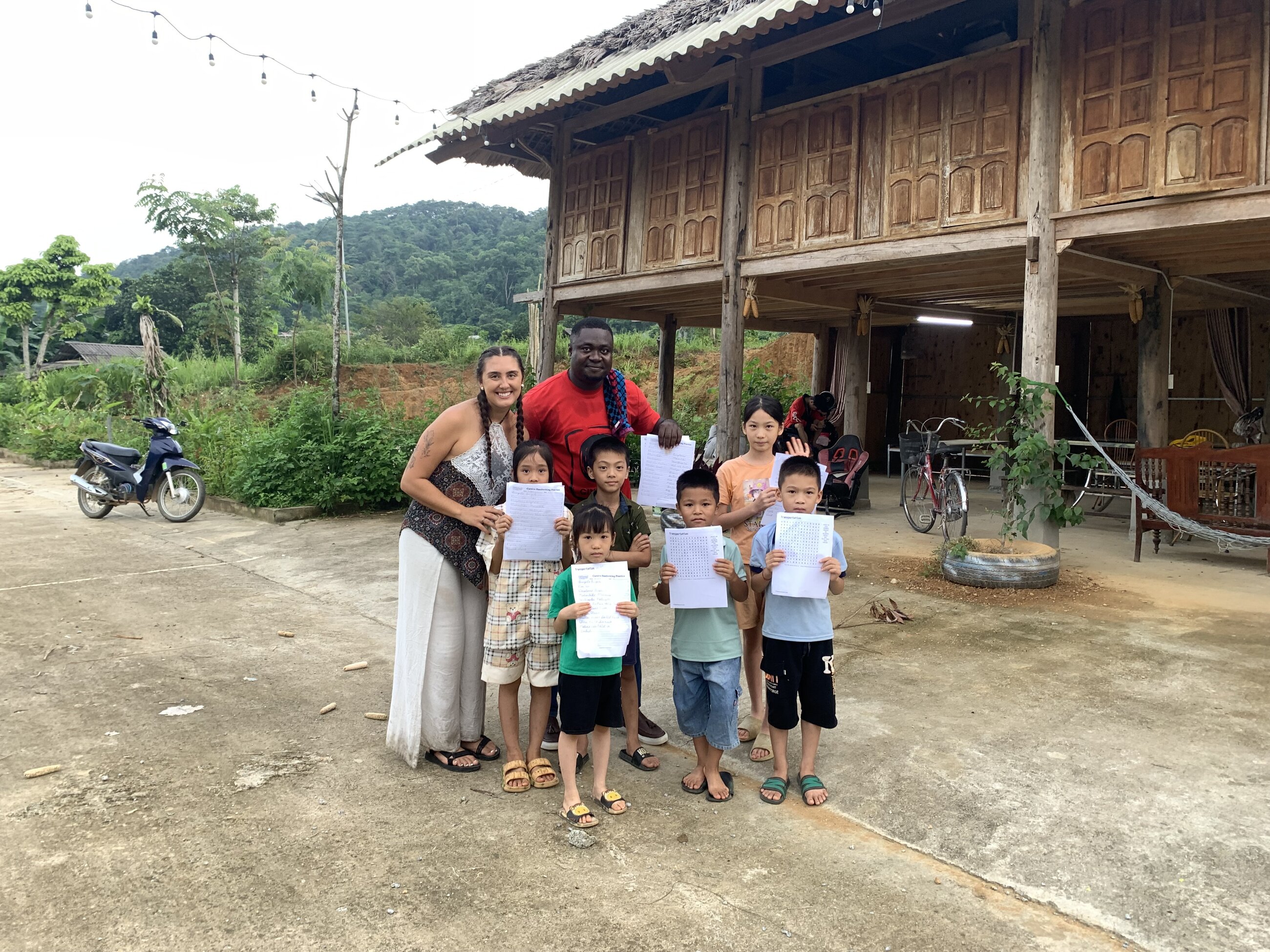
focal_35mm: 26
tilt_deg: -1.8
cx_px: 635
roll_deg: +0.4
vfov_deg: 53.1
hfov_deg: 67.3
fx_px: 954
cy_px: 476
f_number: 1.8
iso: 50
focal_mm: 4.25
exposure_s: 1/122
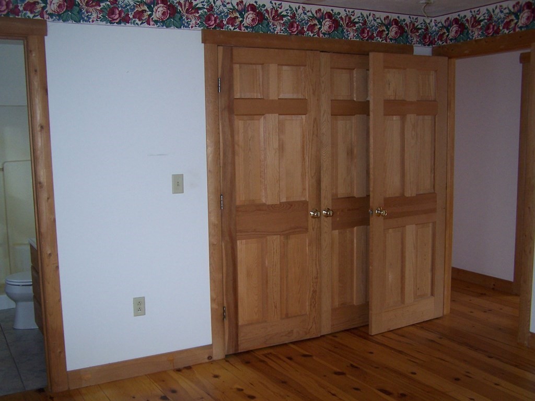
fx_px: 587
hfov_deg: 49.0
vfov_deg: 37.7
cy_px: 200
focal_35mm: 38
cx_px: 268
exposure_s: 1/60
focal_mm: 6.3
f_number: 2.8
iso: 140
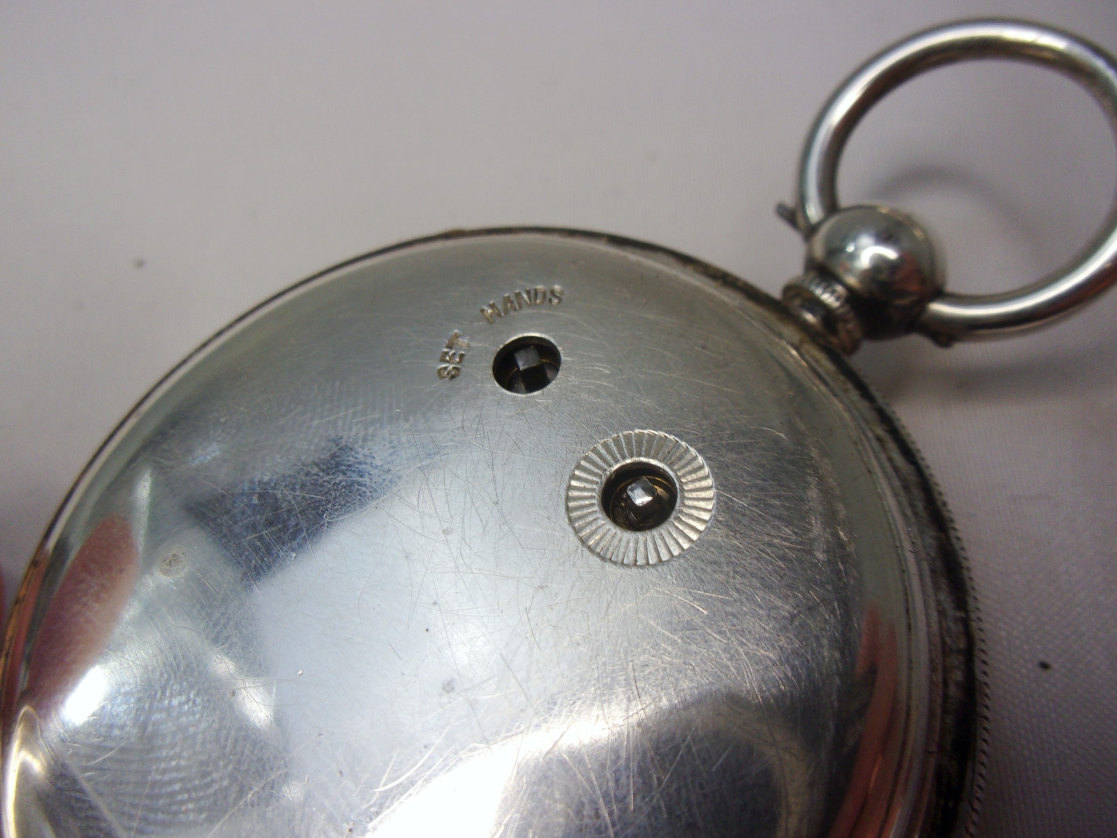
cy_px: 419
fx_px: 904
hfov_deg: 63.4
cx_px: 558
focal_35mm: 28
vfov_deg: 49.7
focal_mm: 5.1
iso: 80
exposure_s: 1/75
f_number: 3.9
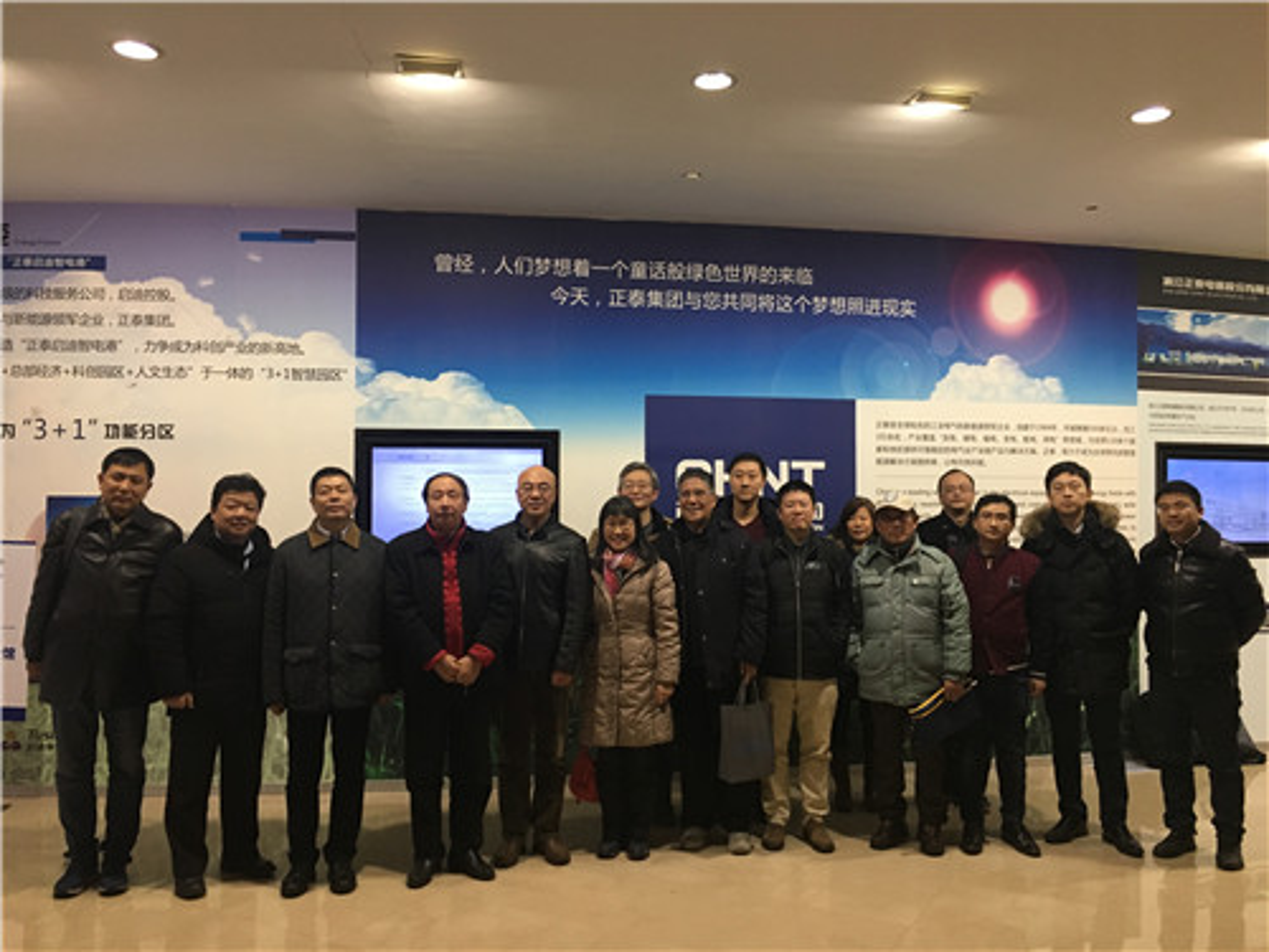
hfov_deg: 61.7
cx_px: 634
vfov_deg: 48.2
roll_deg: -0.3
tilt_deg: +1.4
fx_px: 1063
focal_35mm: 29
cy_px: 476
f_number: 2.2
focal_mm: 4.15
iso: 160
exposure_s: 1/33
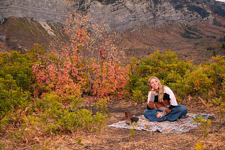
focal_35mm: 46
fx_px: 287
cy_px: 75
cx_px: 112
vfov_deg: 29.2
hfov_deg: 42.8
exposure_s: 1/400
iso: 1250
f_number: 5.6
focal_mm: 46
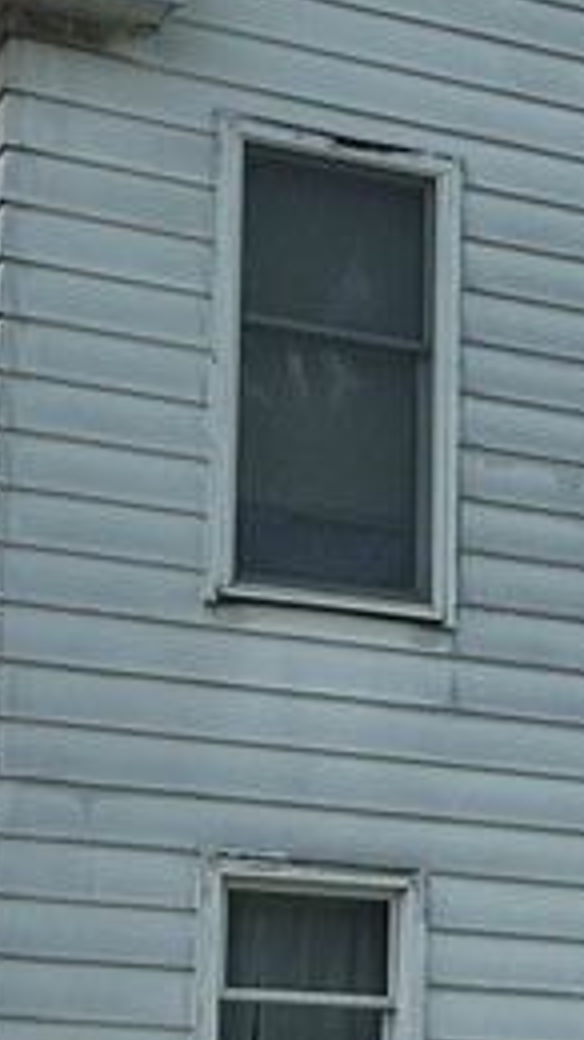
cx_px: 548
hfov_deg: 11.7
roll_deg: -1.1
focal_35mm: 103
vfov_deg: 20.6
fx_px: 2839
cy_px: 780
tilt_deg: +10.1
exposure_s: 1/6211
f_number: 1.78
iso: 80
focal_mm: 6.86
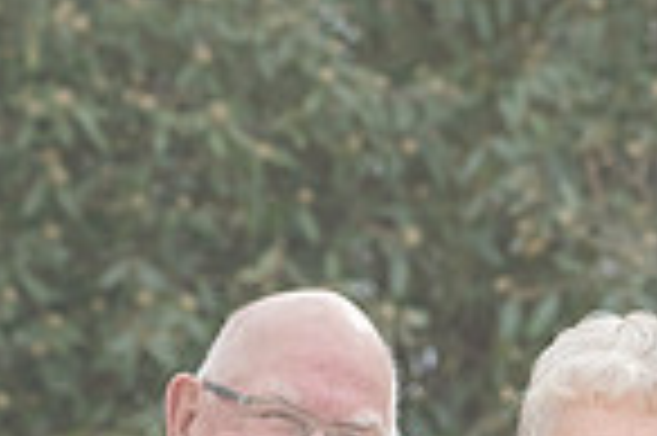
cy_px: 748
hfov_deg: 5.2
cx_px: 796
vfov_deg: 3.4
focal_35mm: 398
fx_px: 7255
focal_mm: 100
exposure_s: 1/640
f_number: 5.6
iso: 400
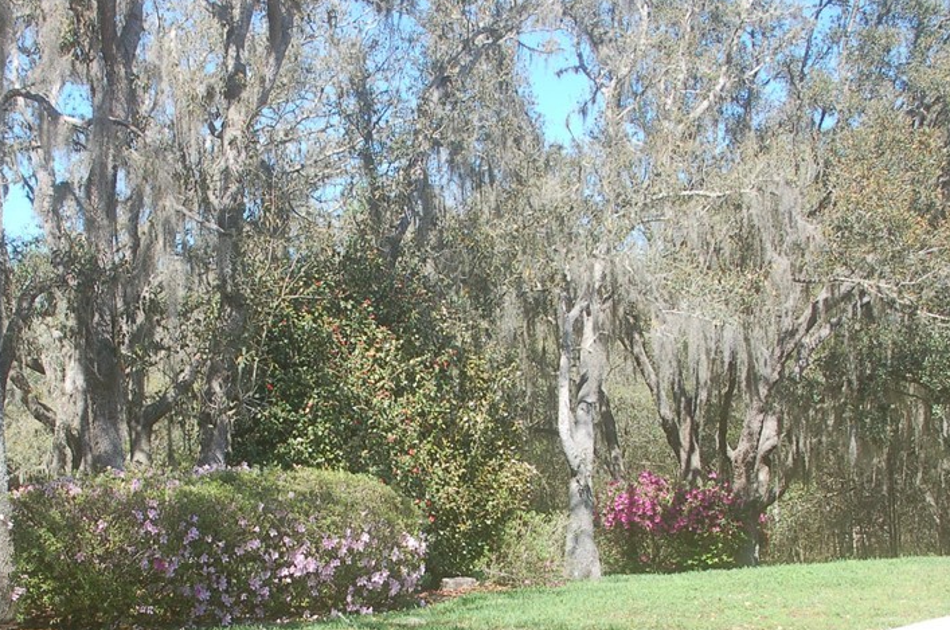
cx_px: 394
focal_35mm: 58
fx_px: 1522
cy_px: 458
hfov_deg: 34.6
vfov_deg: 23.2
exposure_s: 1/200
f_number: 7.1
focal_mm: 25
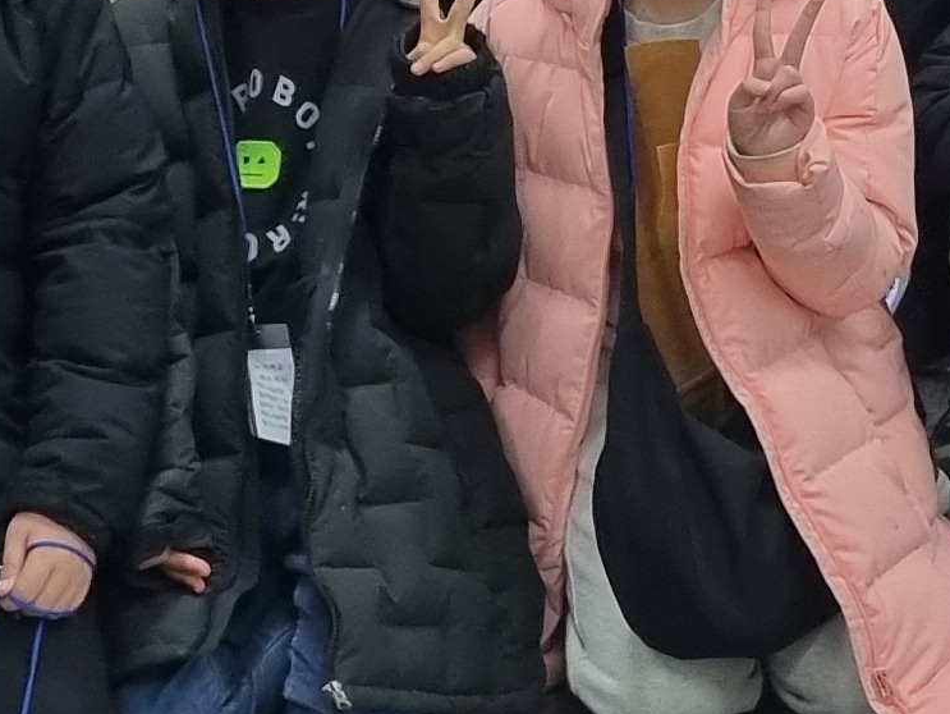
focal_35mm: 141
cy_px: -480
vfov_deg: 10.1
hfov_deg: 14.0
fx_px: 3871
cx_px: 600
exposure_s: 1/120
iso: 250
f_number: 1.8
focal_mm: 5.4
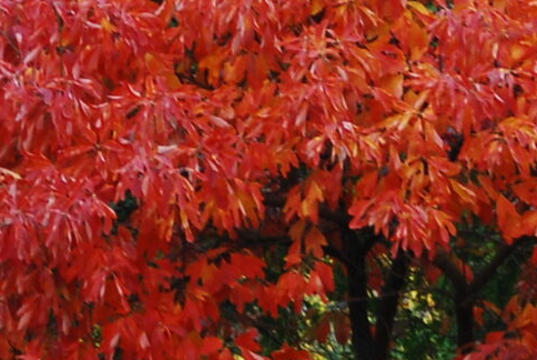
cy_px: 204
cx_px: -77
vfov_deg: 3.5
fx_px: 5929
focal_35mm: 397
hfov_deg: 5.2
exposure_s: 1/25
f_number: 4.5
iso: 250
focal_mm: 50
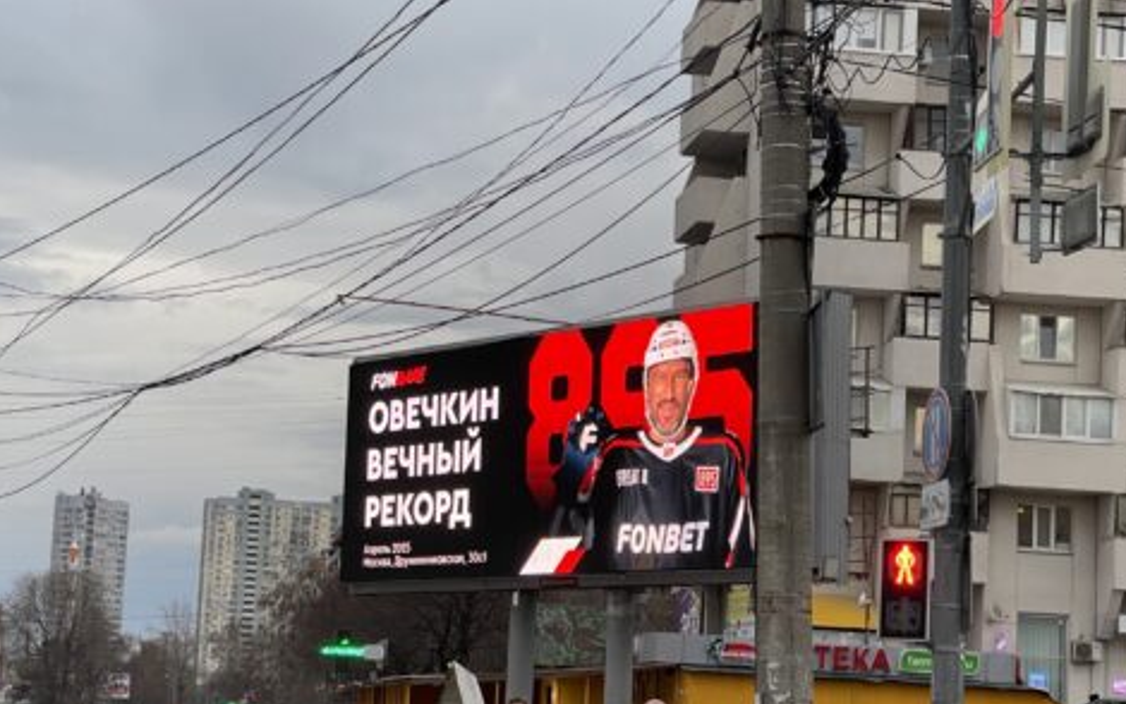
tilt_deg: +5.7
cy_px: 431
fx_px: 2701
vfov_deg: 14.8
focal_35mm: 88
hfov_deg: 23.5
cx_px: 570
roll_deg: -1.7
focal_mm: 7.5
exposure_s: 1/99
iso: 40
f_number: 2.2
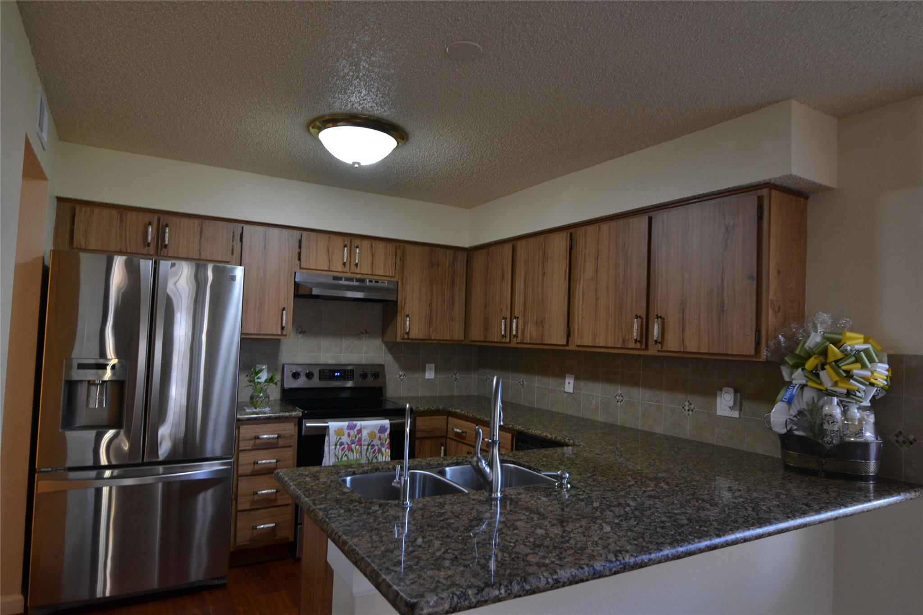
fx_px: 538
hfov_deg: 81.2
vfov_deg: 59.5
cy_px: 308
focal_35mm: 21
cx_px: 462
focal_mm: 14
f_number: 5.6
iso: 400
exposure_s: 1/25
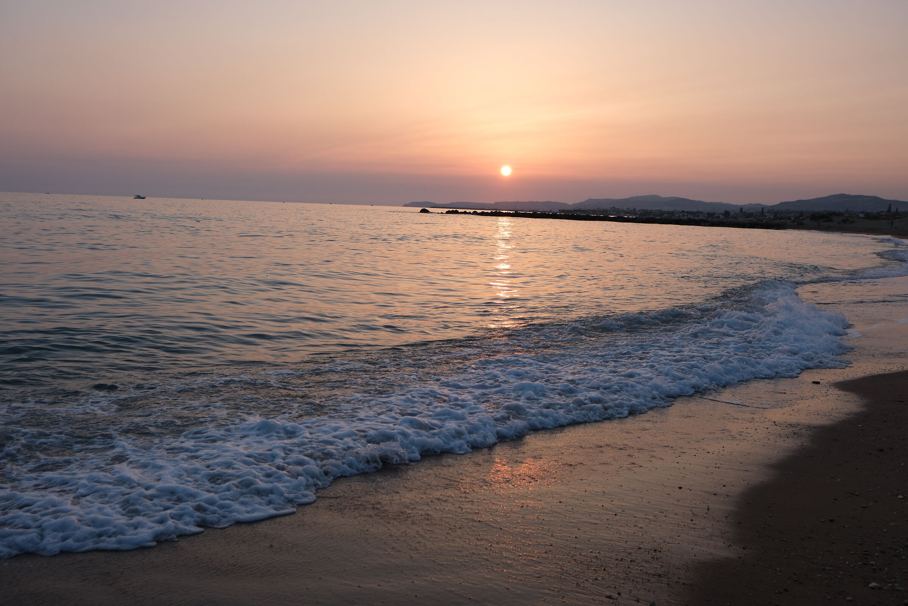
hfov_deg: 54.4
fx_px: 883
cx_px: 454
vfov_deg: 37.9
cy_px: 303
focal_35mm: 35
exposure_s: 1/320
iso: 125
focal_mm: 23
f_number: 4.5
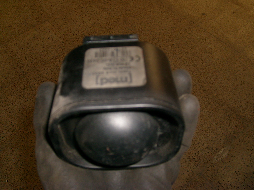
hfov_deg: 52.6
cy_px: 95
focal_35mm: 35
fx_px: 257
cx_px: 127
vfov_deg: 40.7
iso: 100
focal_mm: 5.8
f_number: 2.8
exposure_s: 1/45
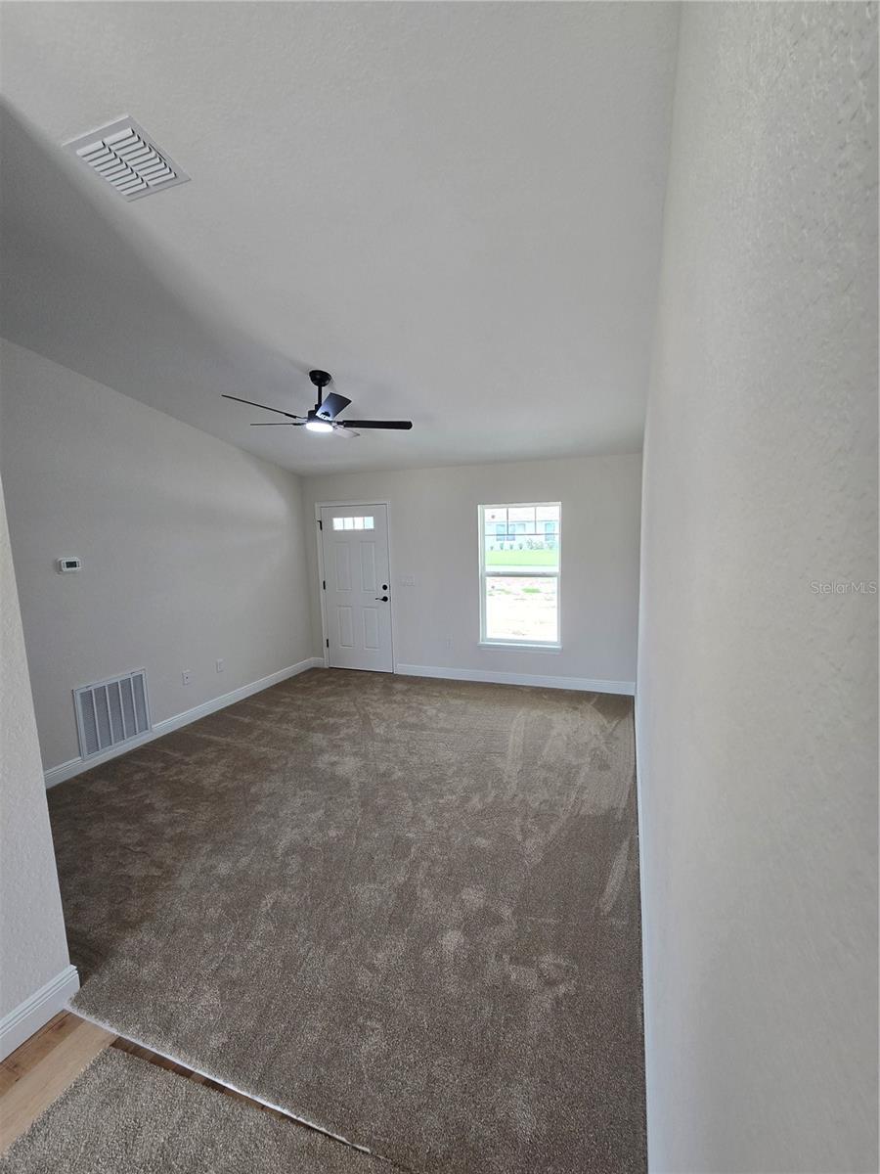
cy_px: 587
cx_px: 440
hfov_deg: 89.9
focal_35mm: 13
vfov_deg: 106.2
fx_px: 441
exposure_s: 1/120
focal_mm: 2.2
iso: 100
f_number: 2.2
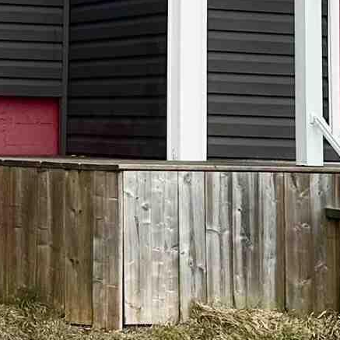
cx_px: -72
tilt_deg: +7.3
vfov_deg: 11.5
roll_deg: -2.2
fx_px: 1656
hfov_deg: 11.5
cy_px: -52
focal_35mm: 149
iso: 80
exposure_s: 1/1562
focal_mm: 6.86
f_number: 1.78
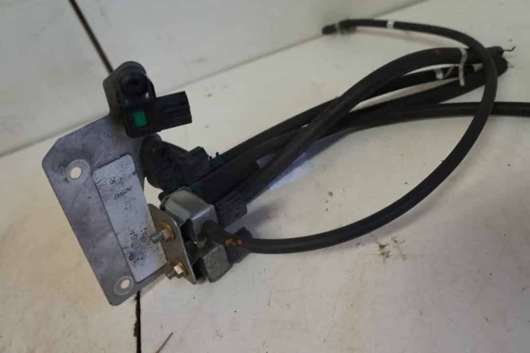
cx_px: 265
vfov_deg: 43.6
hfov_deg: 61.9
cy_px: 176
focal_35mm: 30
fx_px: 442
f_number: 4
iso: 800
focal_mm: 20
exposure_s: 1/60
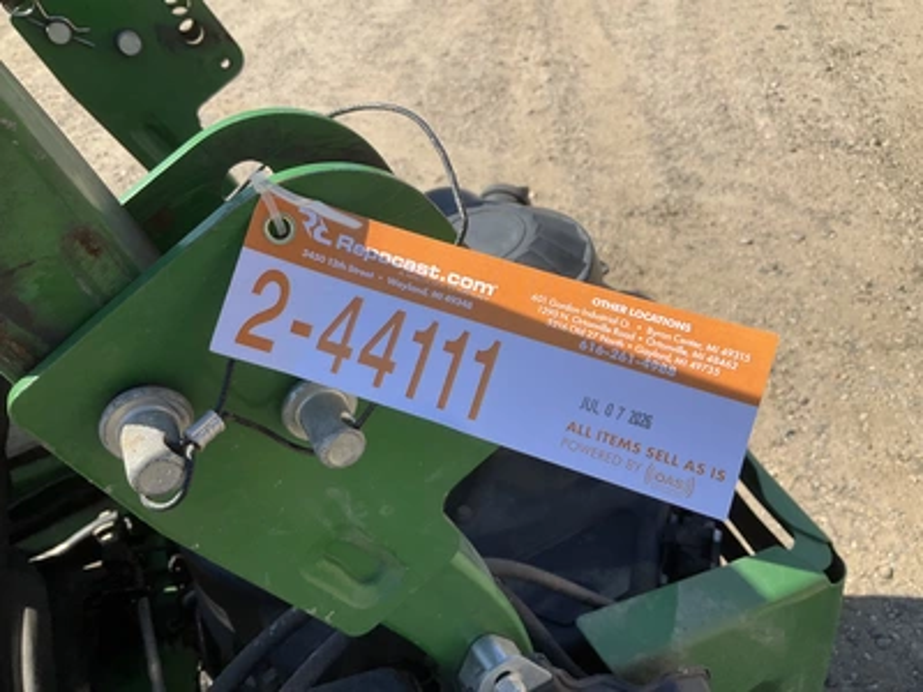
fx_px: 773
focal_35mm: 29
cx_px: 462
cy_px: 346
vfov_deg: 48.2
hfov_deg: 61.7
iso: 25
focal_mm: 3
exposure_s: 1/1250
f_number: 1.8
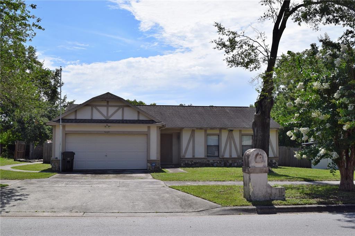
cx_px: 178
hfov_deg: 55.1
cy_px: 118
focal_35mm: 34
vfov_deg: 38.3
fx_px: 340
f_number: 11
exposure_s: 1/500
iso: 220
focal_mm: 23
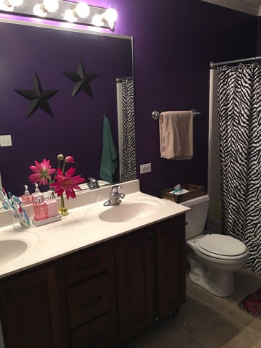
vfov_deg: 61.7
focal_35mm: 29
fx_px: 292
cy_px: 174
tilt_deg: -12.0
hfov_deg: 48.2
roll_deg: +1.5
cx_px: 130
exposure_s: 1/17
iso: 80
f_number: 2.2
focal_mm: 4.15
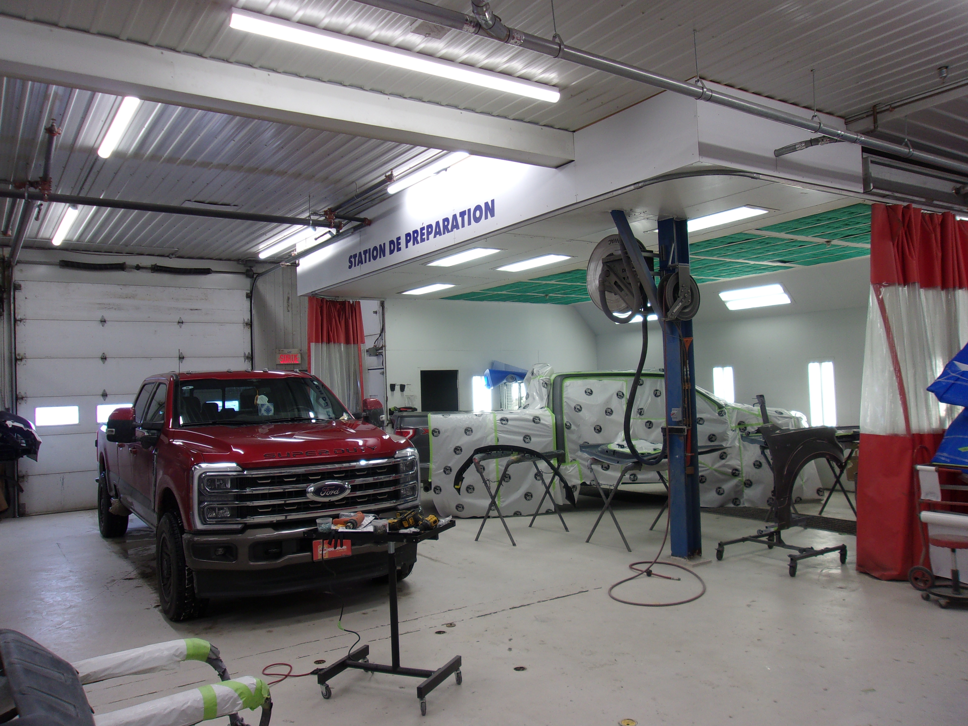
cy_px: 363
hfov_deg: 65.3
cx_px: 484
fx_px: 755
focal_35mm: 27
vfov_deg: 51.4
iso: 80
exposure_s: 1/38
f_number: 3
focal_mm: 4.9
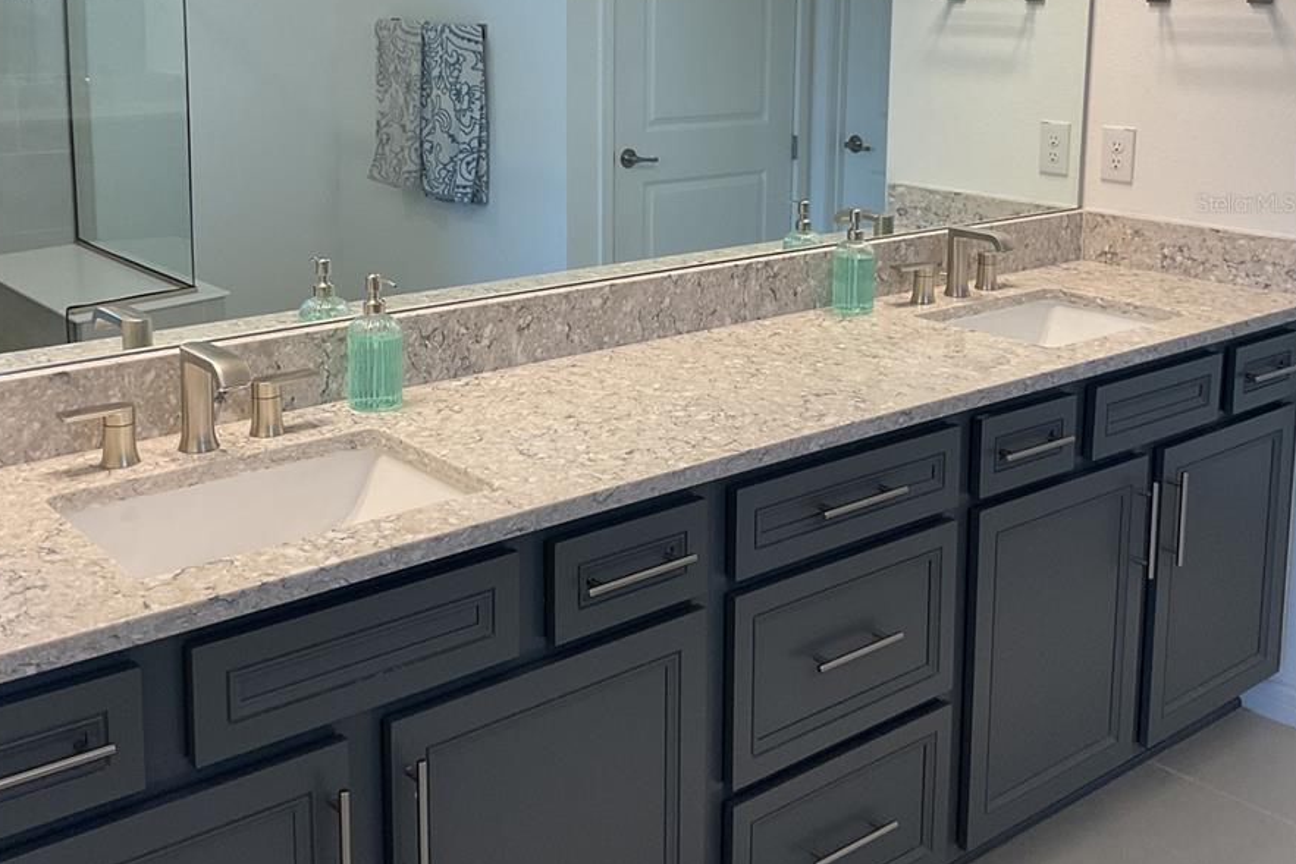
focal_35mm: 41
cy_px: 202
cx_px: 640
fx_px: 1476
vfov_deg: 32.0
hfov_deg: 47.4
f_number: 1.8
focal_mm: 3
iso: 64
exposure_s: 1/120
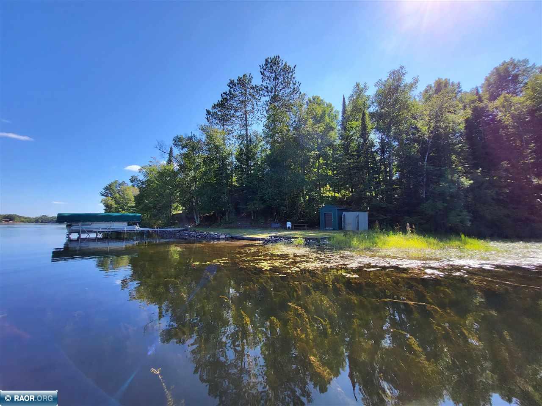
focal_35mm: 13
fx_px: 204
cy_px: 203
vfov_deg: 89.9
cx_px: 271
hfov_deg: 106.2
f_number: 2.2
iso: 32
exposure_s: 1/490
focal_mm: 1.74
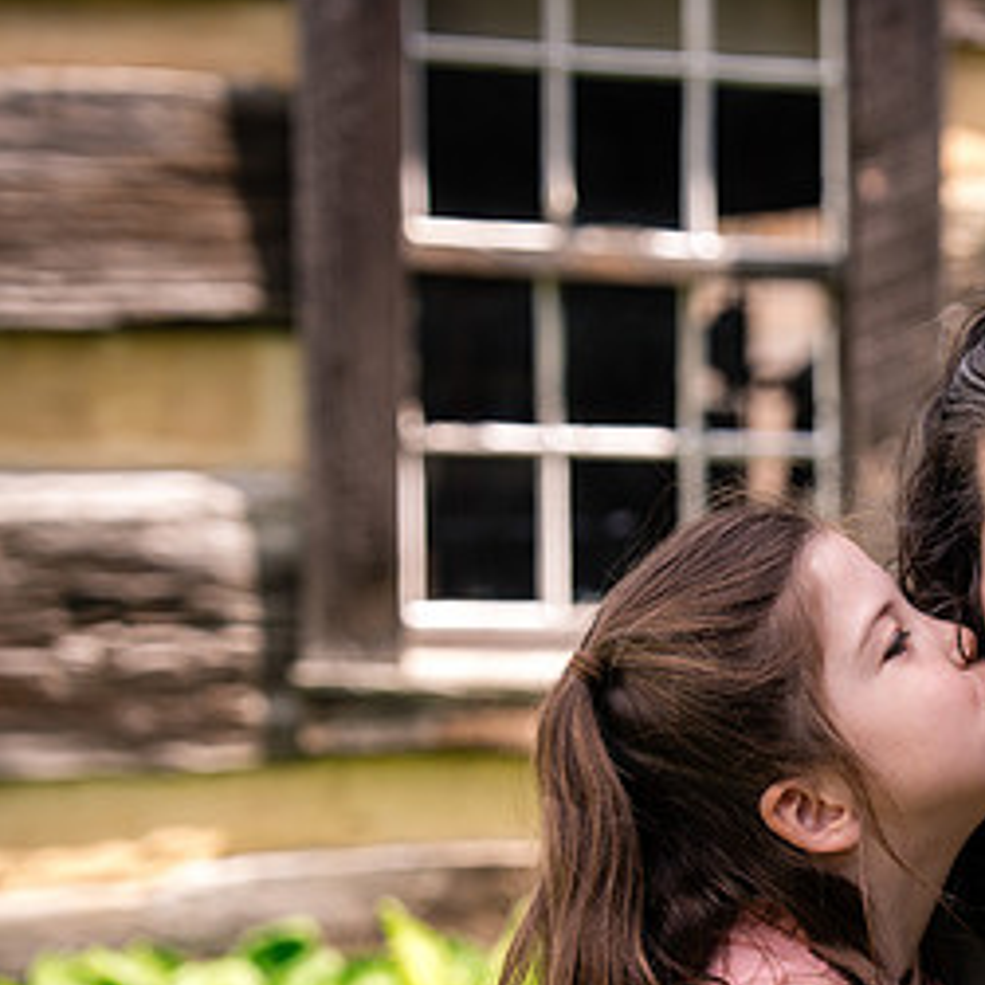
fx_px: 3670
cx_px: 1040
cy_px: 685
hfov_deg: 15.0
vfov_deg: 15.2
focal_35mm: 114
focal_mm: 58
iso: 100
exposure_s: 1/500
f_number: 2.8
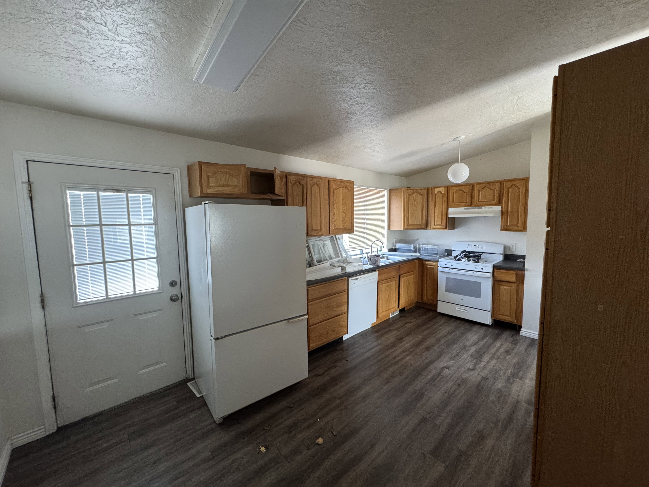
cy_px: 244
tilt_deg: -5.0
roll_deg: +0.8
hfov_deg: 102.1
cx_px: 324
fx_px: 262
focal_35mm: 14
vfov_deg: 85.7
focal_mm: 2.22
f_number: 2.2
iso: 500
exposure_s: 1/60
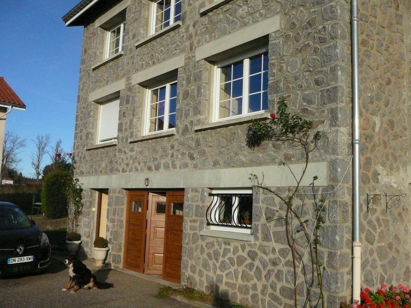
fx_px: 416
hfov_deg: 52.6
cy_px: 154
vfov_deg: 40.7
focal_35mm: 35
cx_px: 206
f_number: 5
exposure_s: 1/2000
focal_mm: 5.2
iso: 400
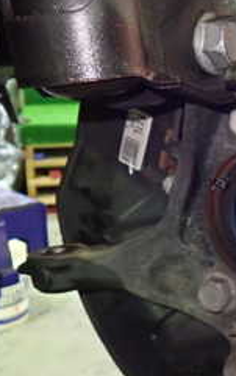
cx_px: 259
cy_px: 229
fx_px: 678
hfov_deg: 19.0
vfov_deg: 30.9
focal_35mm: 66
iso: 640
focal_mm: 4.5
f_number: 2
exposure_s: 1/30
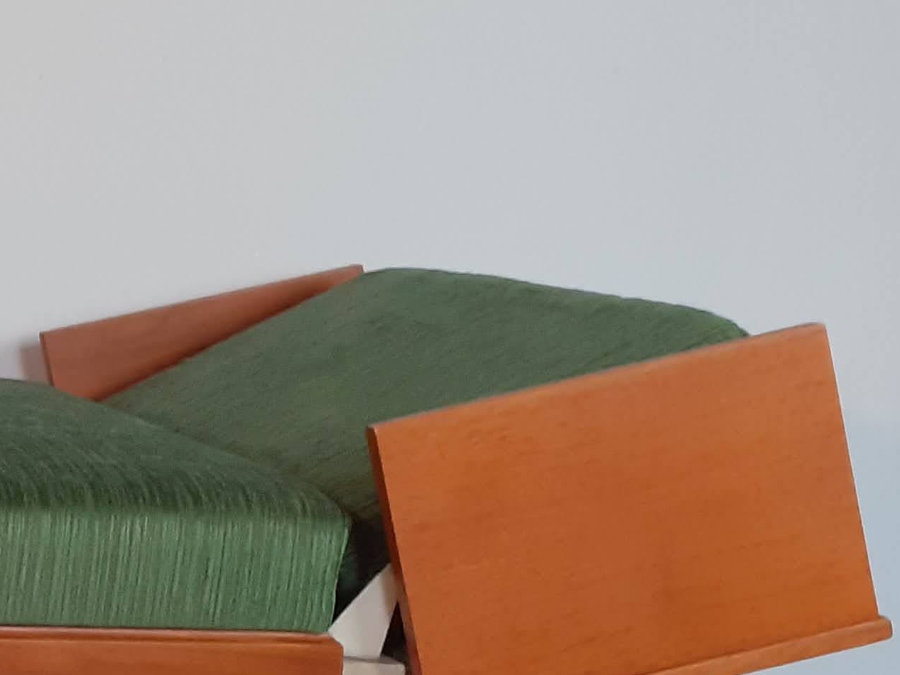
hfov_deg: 19.0
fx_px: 2288
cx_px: -530
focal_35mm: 88
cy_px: 270
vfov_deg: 16.8
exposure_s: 1/50
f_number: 1.9
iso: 125
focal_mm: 3.6
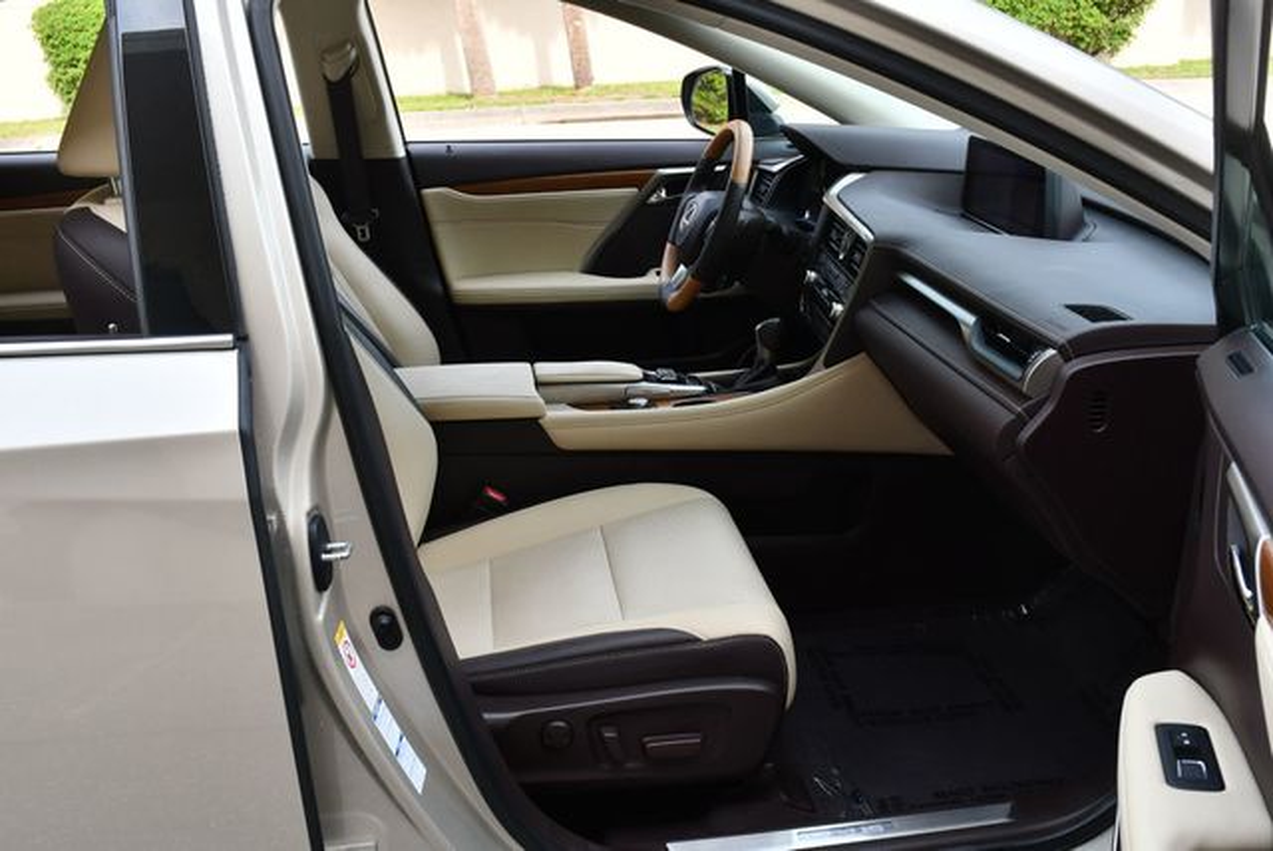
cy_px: 426
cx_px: 636
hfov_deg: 53.1
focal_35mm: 36
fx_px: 1274
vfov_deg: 36.9
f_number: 5.6
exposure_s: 1/250
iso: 250
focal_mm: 18
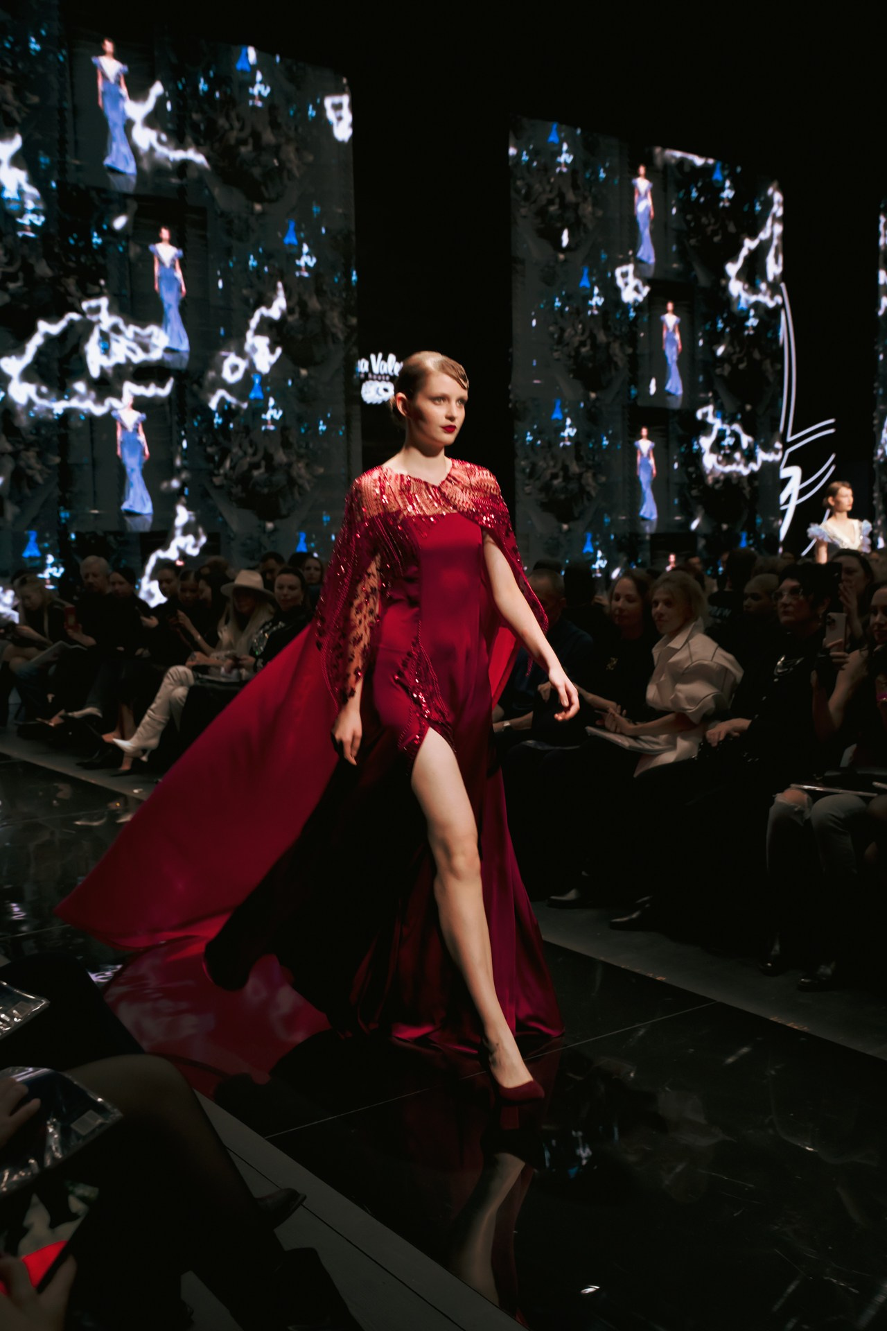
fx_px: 1478
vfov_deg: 48.5
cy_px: 666
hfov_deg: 33.4
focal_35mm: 40
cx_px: 444
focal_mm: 40
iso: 2000
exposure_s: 1/125
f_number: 5
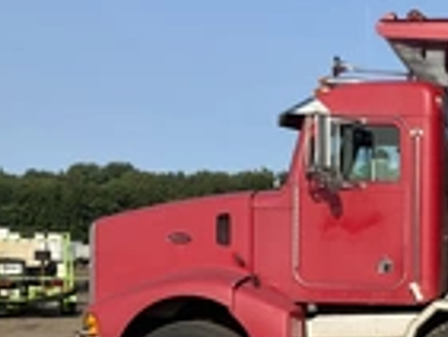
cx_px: 623
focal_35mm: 82
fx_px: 1062
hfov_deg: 21.0
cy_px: 286
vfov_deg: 17.8
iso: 25
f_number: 1.8
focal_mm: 3
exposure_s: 1/1490
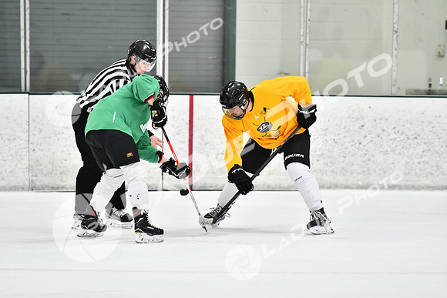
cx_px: 224
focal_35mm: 300
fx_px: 3726
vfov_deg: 4.6
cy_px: 149
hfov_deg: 6.9
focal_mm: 200
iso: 5000
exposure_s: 1/1250
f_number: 2.8
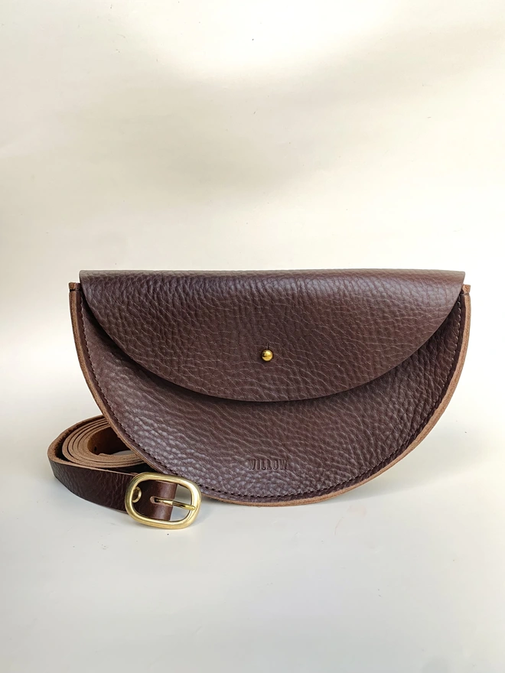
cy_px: 336
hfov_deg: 53.1
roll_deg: -0.1
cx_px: 252
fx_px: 506
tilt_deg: -9.8
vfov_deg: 67.3
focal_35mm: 26
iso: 125
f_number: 1.8
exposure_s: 1/94
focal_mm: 4.25
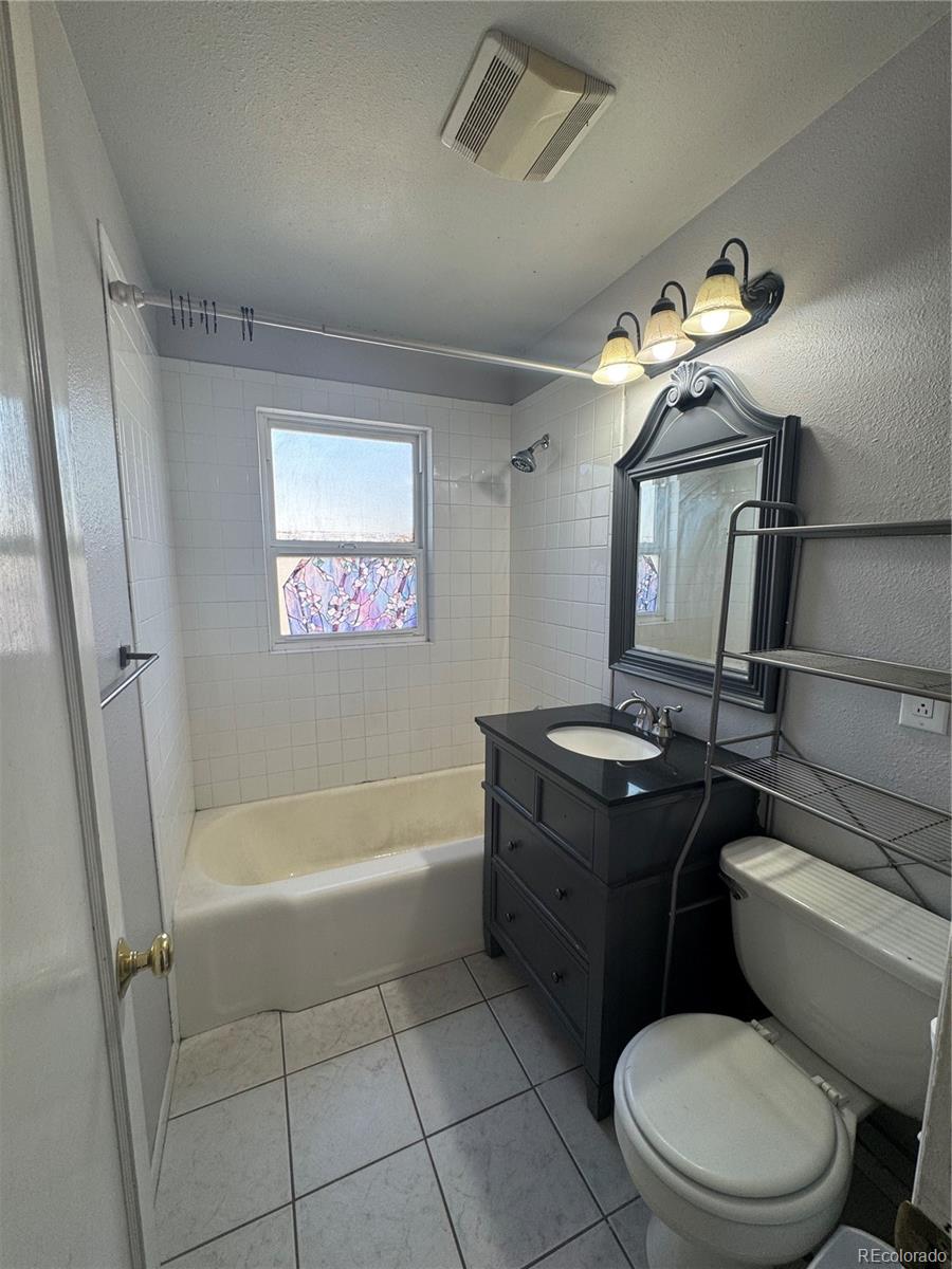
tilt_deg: -7.8
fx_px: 513
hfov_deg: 85.7
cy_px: 634
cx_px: 476
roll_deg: +0.2
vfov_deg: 102.1
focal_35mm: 14
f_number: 2.2
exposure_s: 1/120
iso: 64
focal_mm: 2.22
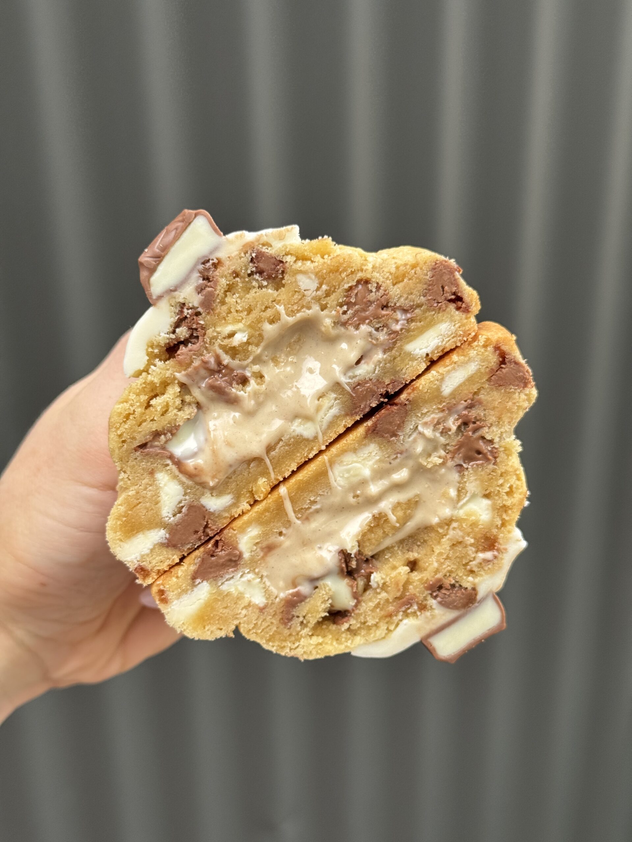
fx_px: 1168
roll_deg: +1.6
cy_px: 421
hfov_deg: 30.3
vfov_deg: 39.7
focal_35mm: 48
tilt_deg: -26.9
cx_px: 316
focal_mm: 6.76
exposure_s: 1/792
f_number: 1.78
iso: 64
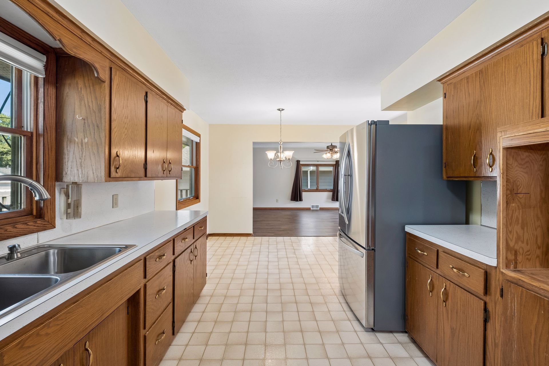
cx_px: 274
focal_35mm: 15
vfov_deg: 77.3
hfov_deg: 100.4
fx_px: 229
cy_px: 183
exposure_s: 1/25
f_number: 8
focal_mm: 10
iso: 400
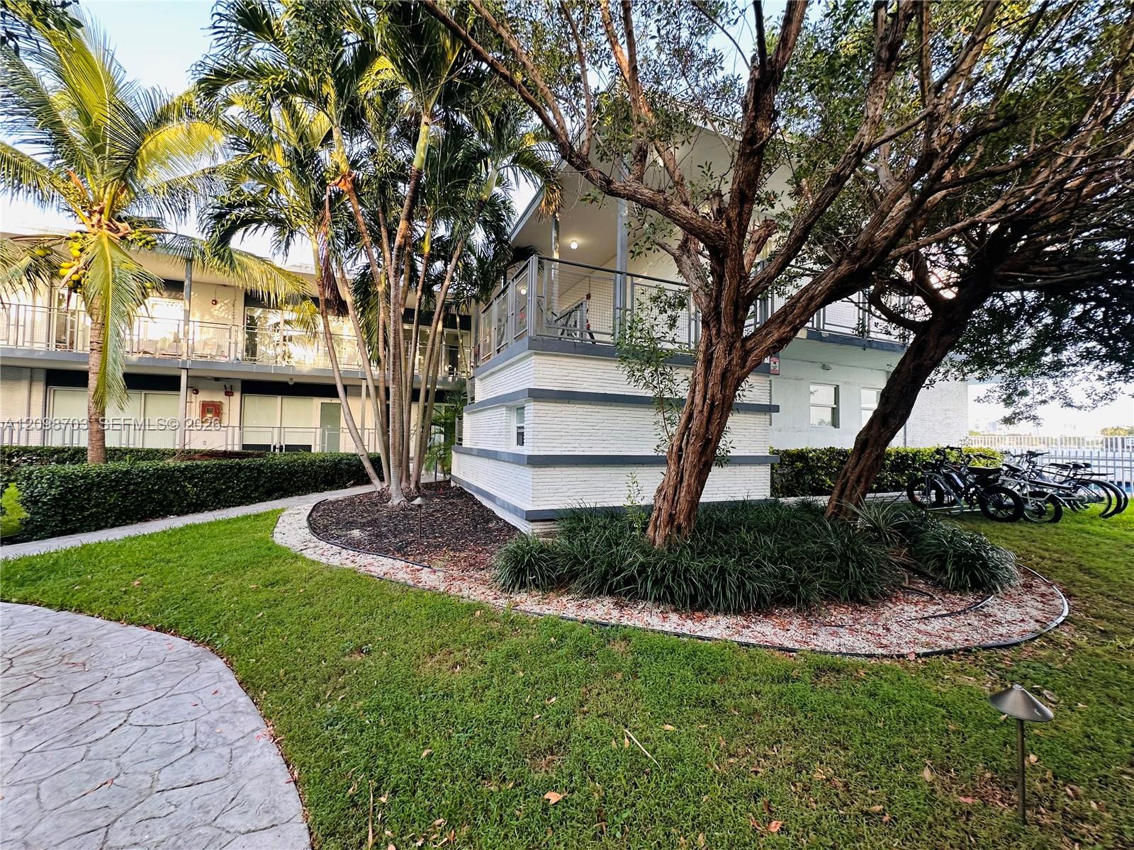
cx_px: 567
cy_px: 425
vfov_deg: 85.7
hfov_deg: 102.1
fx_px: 459
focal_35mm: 14
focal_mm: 2.22
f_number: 2.2
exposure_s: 1/99
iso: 100
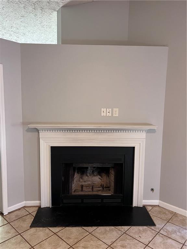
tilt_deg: -6.2
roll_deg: -0.7
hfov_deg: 53.1
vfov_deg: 67.3
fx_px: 187
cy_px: 124
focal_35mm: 26
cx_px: 94
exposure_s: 1/60
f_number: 1.5
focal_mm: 5.7
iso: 320
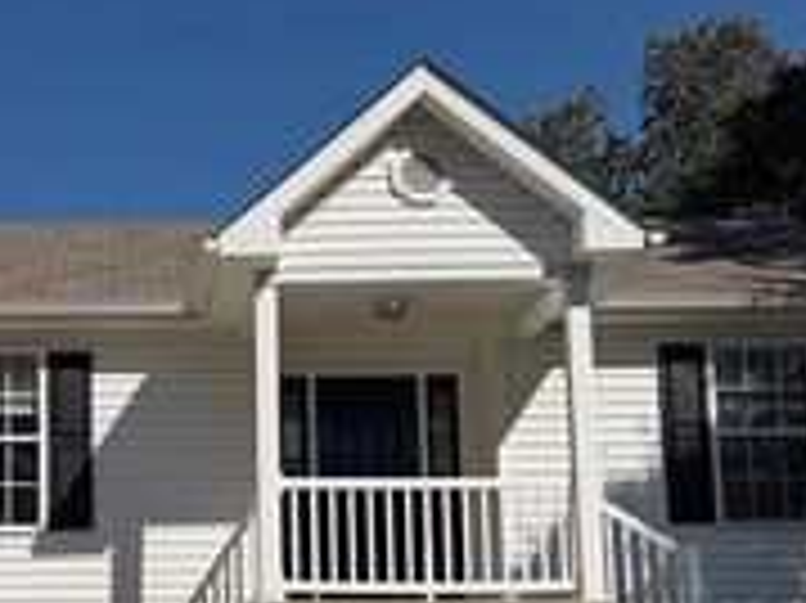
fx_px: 1559
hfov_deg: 28.1
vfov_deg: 21.5
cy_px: 533
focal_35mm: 67
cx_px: 113
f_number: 1.78
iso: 80
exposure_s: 1/11905
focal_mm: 6.76
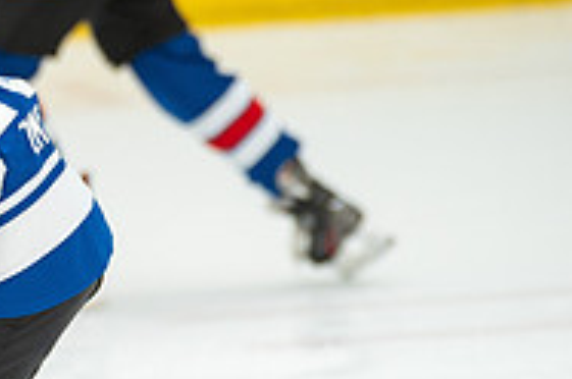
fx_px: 10897
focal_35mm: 687
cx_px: -184
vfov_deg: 2.0
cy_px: 243
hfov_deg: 3.0
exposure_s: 1/1000
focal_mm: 221
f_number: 3.5
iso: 1600
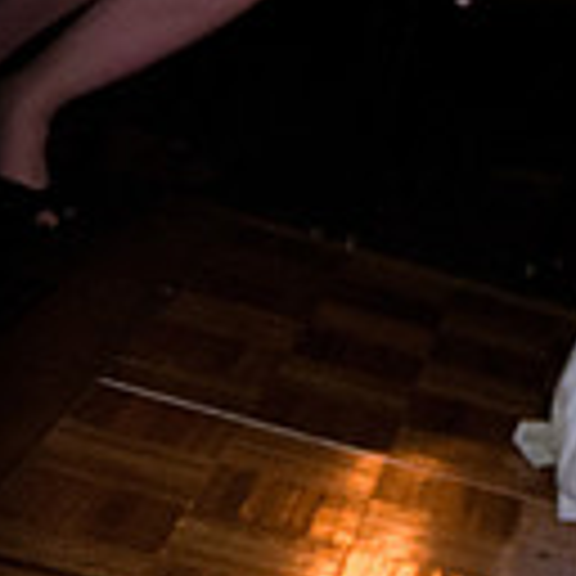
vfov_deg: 13.4
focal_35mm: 127
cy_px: -72
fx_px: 2391
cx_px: 1256
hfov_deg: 11.8
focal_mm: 22
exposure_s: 1/60
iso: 640
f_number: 2.8
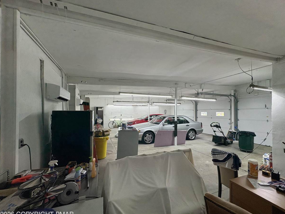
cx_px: 147
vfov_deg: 81.7
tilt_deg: +1.0
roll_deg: +0.2
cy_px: 110
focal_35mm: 15
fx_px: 123
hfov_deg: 98.1
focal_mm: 2.22
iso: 160
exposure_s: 1/120
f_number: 2.2
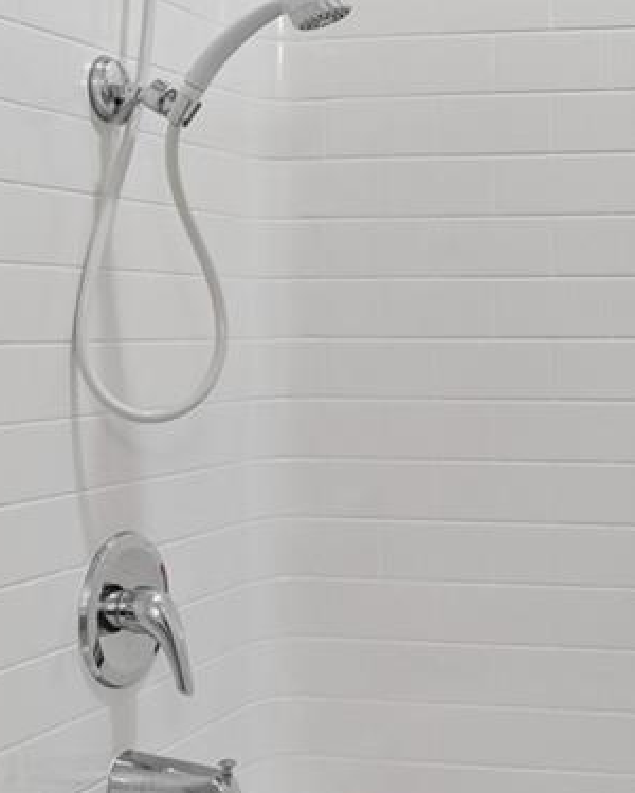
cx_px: 682
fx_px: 1410
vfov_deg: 31.4
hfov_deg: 23.9
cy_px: 328
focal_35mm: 60
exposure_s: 1/3.33
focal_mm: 10
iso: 100
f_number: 7.1
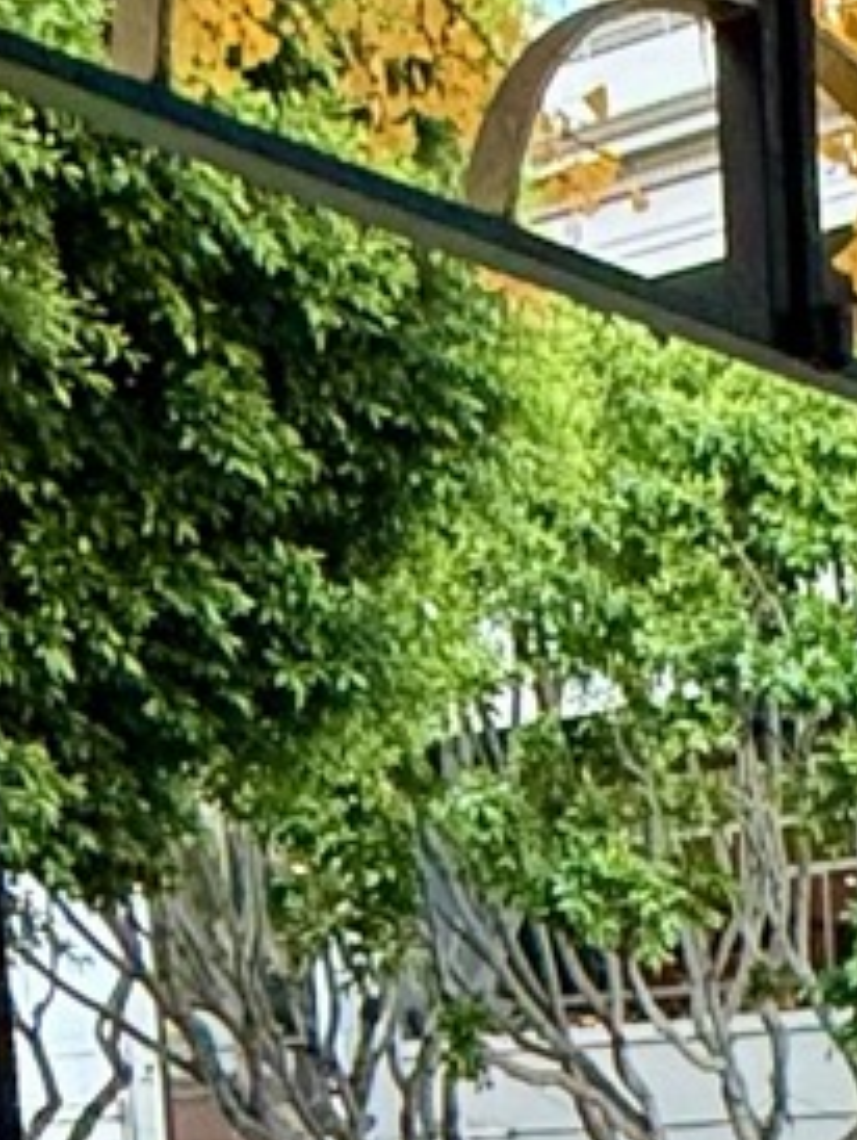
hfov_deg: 12.5
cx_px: 1930
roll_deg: -2.1
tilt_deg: -11.6
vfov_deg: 16.4
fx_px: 3230
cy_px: 2126
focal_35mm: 98
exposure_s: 1/120
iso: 160
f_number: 2.2
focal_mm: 2.22
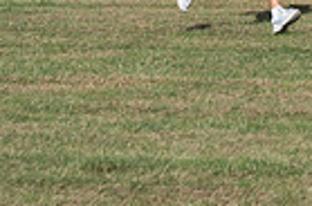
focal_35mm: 523
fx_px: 4522
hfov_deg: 3.9
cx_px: 642
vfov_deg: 2.6
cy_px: -165
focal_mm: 125
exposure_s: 1/1000
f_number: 7.1
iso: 320
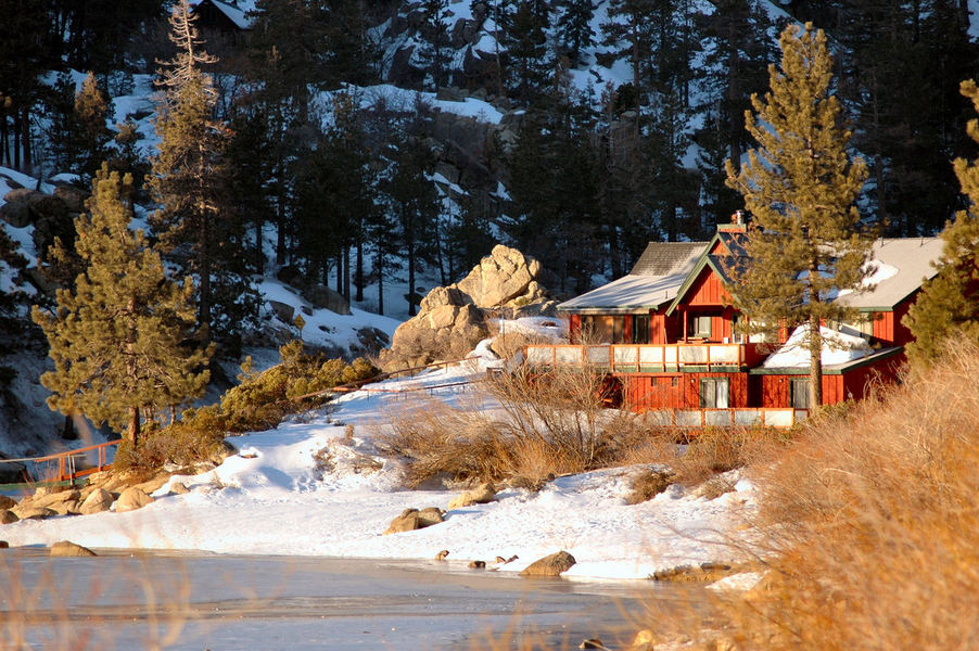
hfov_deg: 7.2
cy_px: 326
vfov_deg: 4.8
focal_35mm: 285
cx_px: 490
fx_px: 7745
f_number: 4.8
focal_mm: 190
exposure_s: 1/320
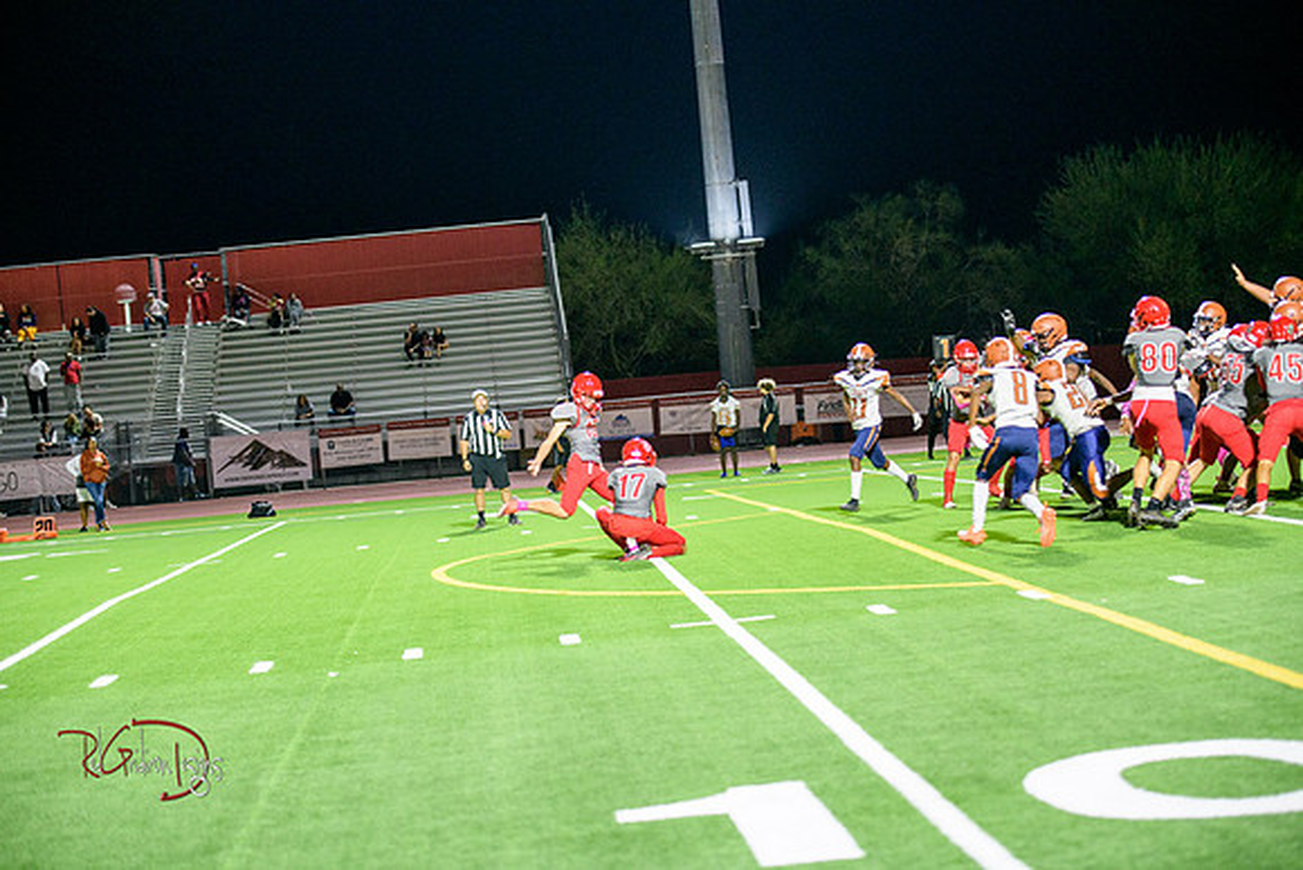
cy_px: 435
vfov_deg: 15.2
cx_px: 652
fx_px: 3258
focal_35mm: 90
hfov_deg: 22.6
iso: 1600
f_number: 2.8
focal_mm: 90
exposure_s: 1/250
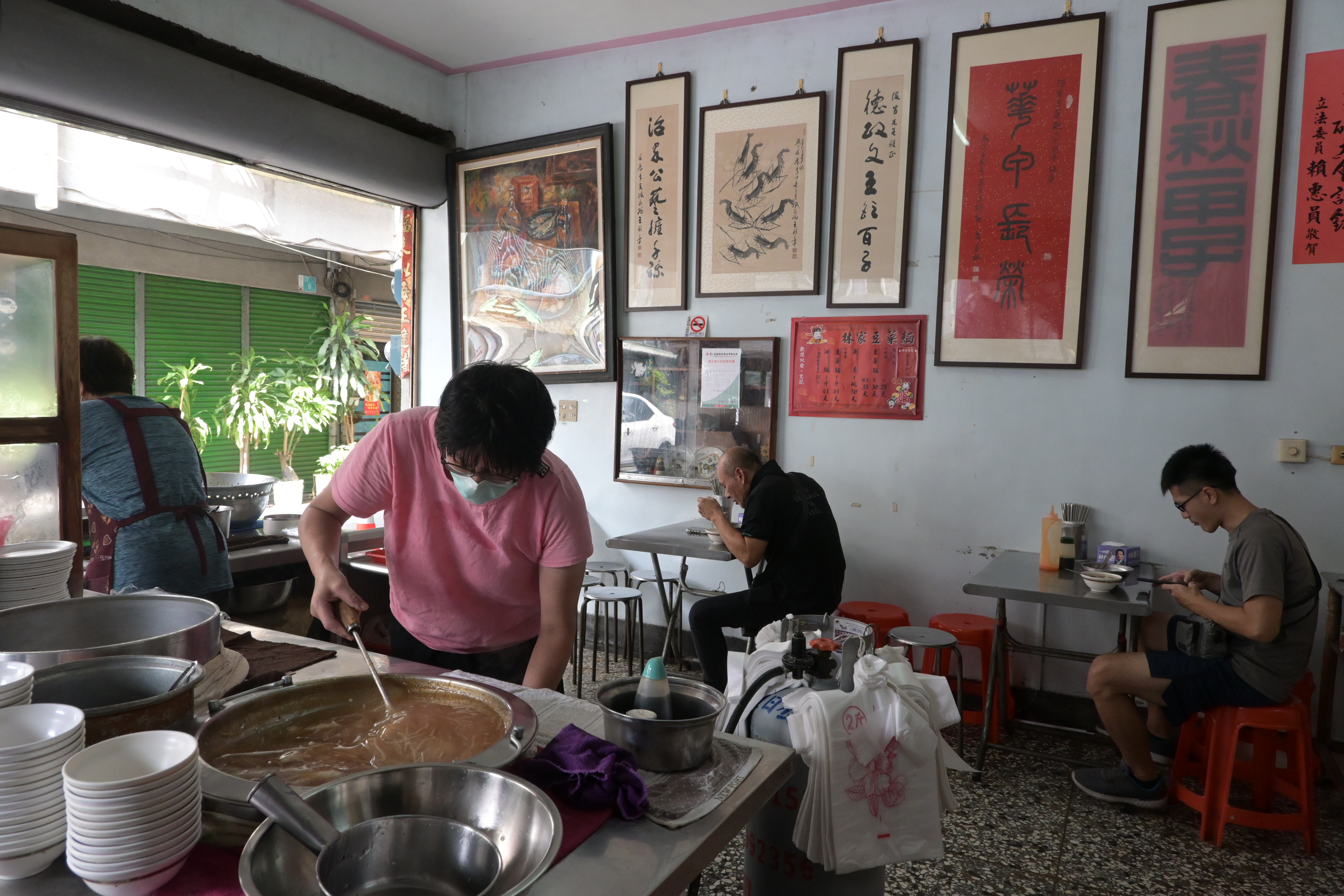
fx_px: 896
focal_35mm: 24
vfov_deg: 53.1
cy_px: 448
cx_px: 672
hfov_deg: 73.7
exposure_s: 1/125
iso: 1600
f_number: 5.6
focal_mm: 16
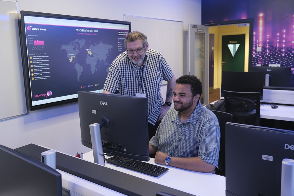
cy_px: 98
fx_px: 269
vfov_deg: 39.9
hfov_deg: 57.2
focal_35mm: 33
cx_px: 147
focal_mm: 22.3
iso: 1000
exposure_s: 1/100
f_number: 3.2
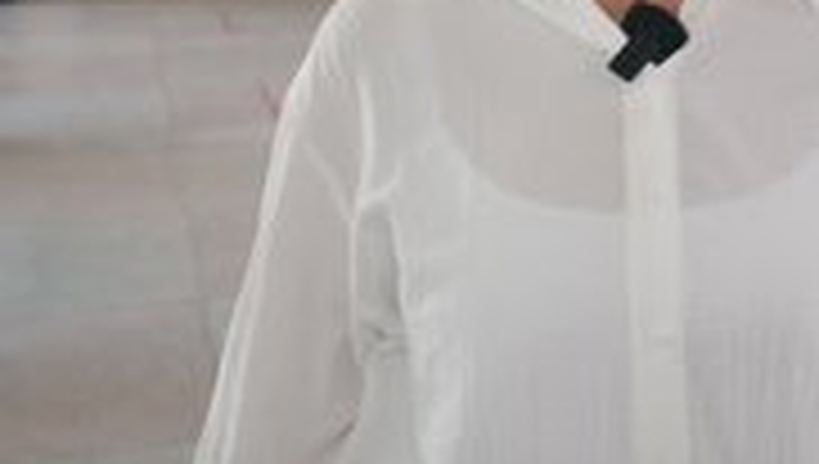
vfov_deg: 16.9
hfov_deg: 29.1
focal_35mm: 69
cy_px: -79
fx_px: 1501
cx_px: 756
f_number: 4
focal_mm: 30
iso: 800
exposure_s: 1/160
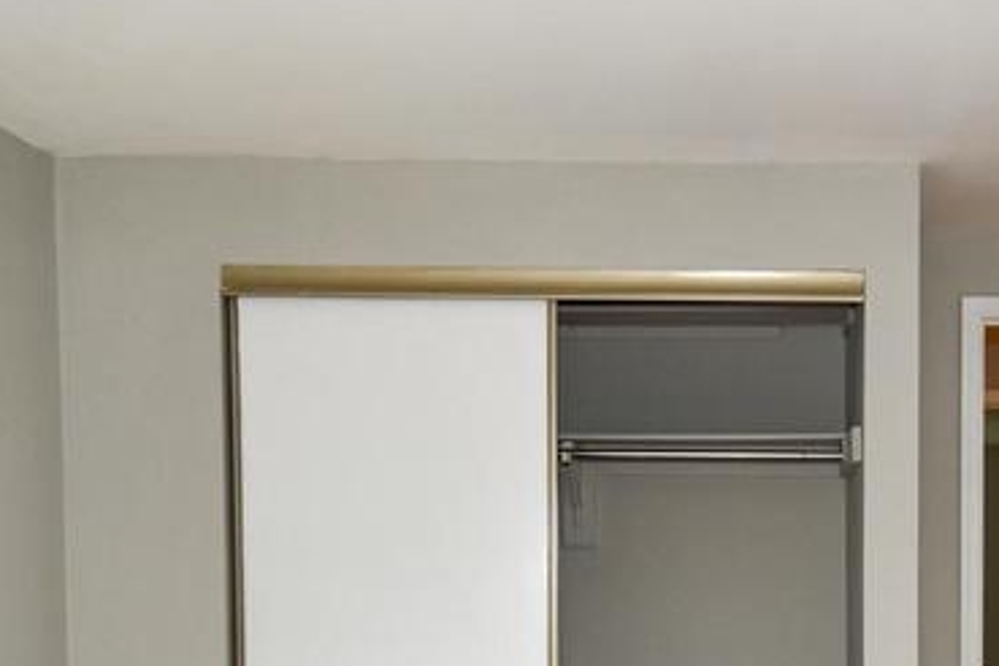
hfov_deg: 39.0
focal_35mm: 50
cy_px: 627
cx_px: 688
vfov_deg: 25.9
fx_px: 1387
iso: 250
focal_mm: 12
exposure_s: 1/60
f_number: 4
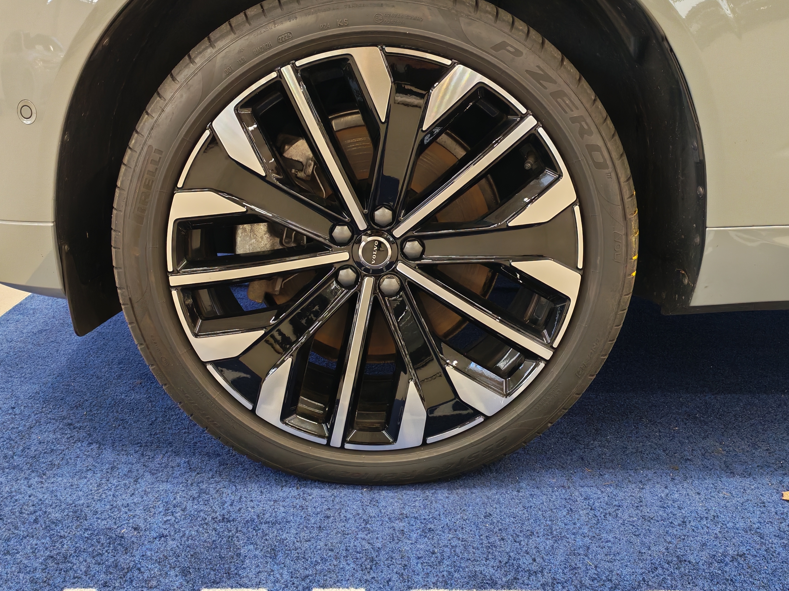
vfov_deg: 35.9
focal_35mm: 40
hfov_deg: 46.8
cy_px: 248
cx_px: 378
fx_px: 912
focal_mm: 6.12
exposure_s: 1/100
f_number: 1.9
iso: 1000
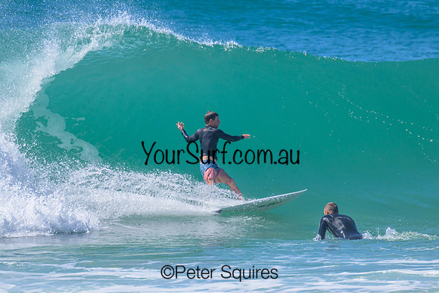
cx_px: 221
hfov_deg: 2.3
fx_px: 11150
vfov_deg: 1.5
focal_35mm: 914
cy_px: 126
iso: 1250
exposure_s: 1/2000
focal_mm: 800
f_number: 11
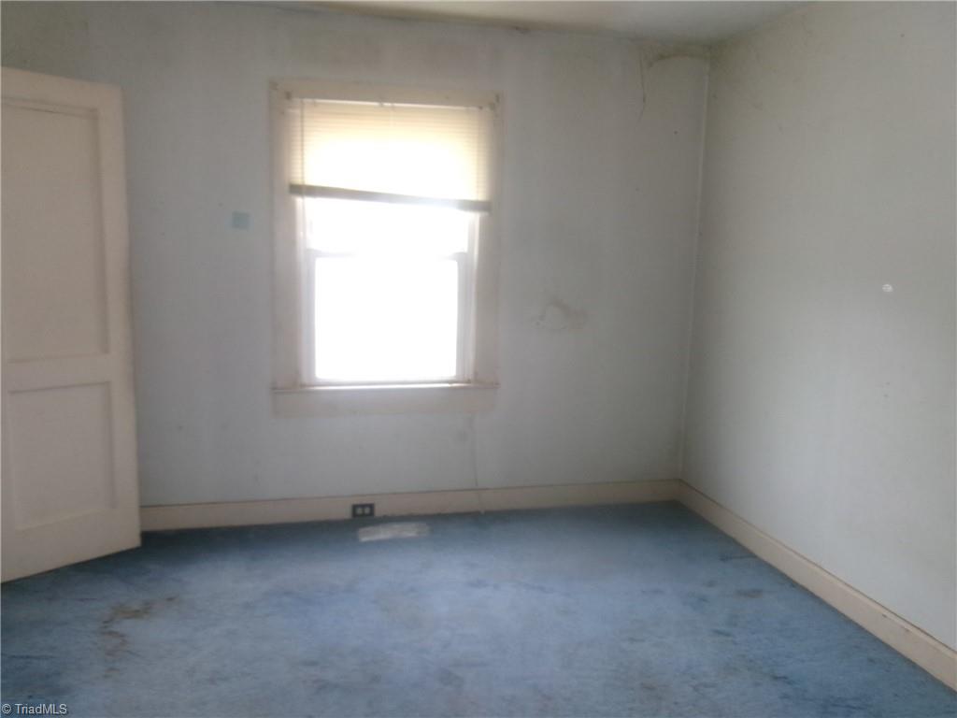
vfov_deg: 49.7
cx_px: 478
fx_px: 774
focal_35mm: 28
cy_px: 359
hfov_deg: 63.4
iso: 263
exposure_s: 1/34
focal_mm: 5.1
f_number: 3.9
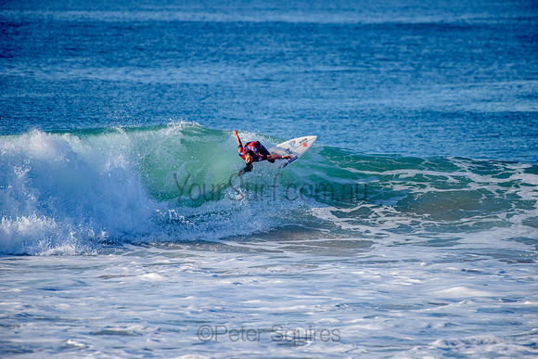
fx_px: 7474
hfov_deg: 4.1
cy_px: 180
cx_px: 269
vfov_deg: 2.8
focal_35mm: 500
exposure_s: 1/1600
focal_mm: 500
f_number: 5.6
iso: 200
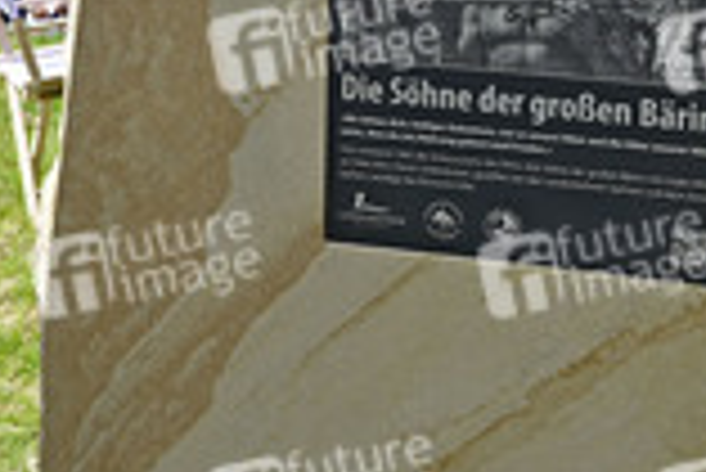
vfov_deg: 15.4
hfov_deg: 23.5
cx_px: 205
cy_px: -72
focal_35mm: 86
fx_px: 1688
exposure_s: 1/250
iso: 100
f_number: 6.3
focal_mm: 30
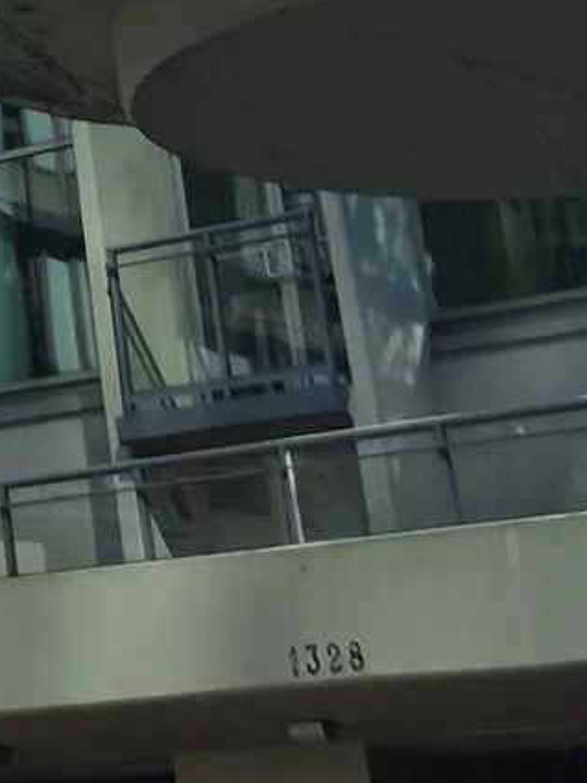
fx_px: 2826
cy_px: -1186
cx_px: -557
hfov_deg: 10.9
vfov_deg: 12.1
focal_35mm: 125
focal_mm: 5.4
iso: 80
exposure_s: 1/5648
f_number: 1.8
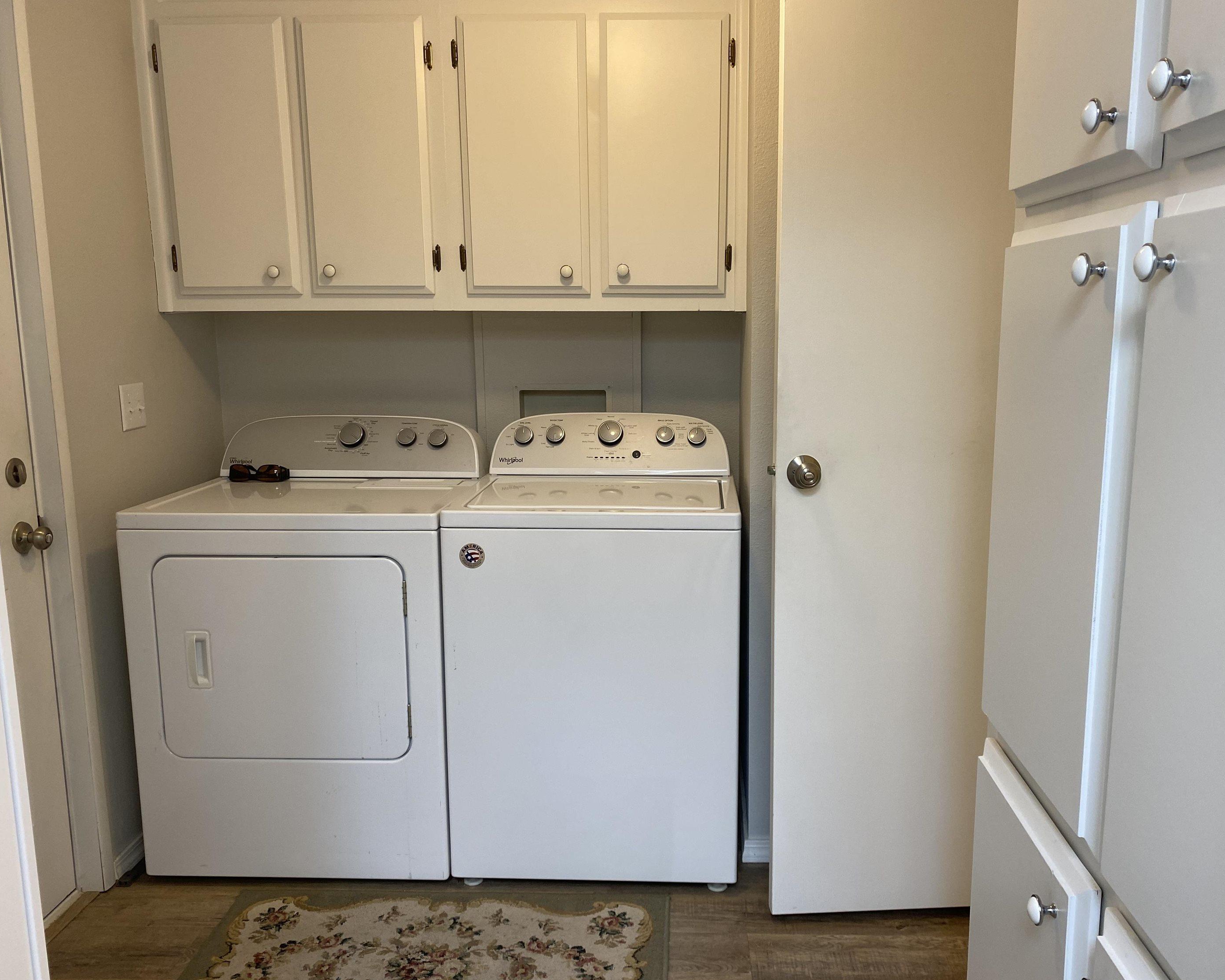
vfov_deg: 51.5
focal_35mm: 28
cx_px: 665
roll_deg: +0.5
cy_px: 500
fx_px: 1015
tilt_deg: -10.8
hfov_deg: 62.1
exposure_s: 1/60
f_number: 1.8
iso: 80
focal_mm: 4.25
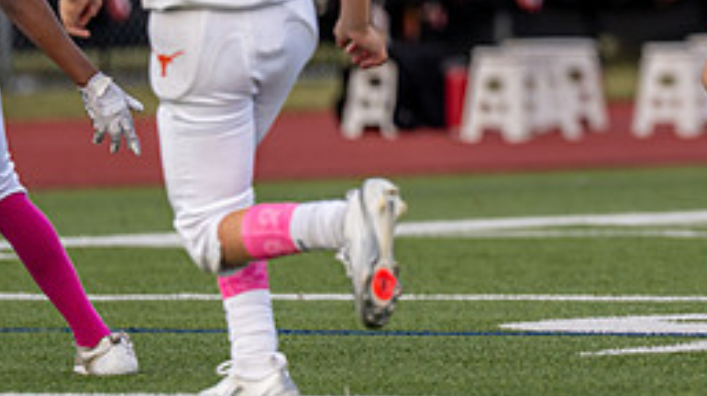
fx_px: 12886
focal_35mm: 688
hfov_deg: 3.1
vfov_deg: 1.8
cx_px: 737
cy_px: -62
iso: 400
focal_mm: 200
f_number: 2.8
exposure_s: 1/2500
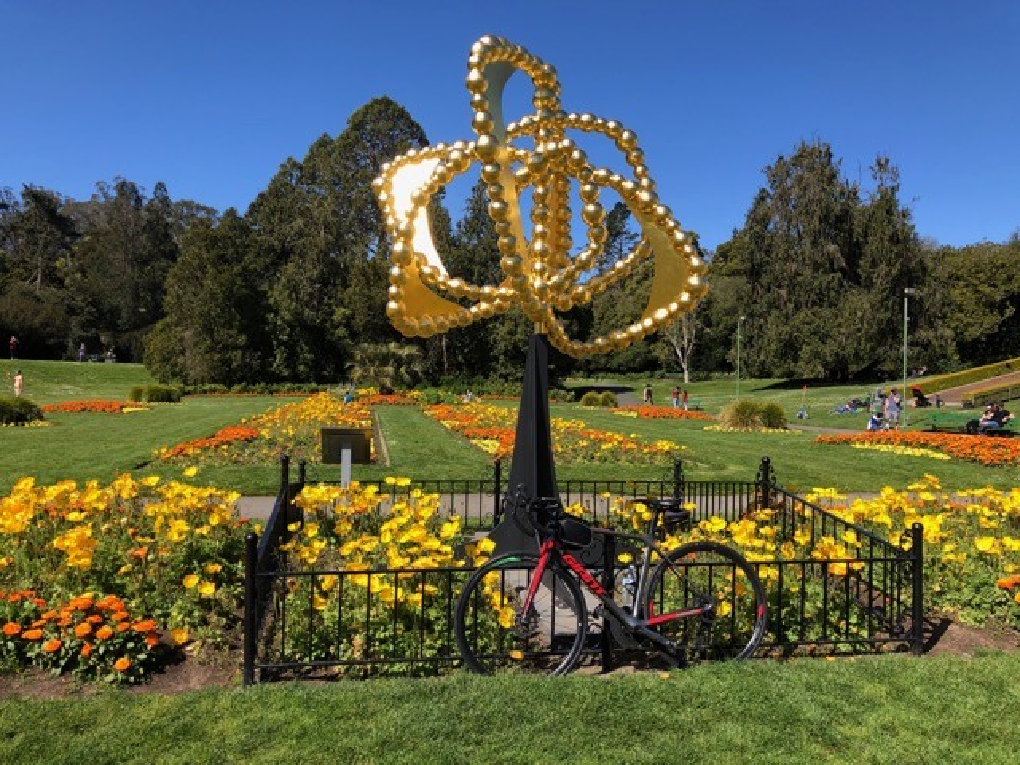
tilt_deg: +1.0
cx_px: 510
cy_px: 382
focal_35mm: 28
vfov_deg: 49.7
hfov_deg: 63.4
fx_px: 825
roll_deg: +0.7
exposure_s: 1/1350
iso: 20
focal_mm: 4
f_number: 1.8
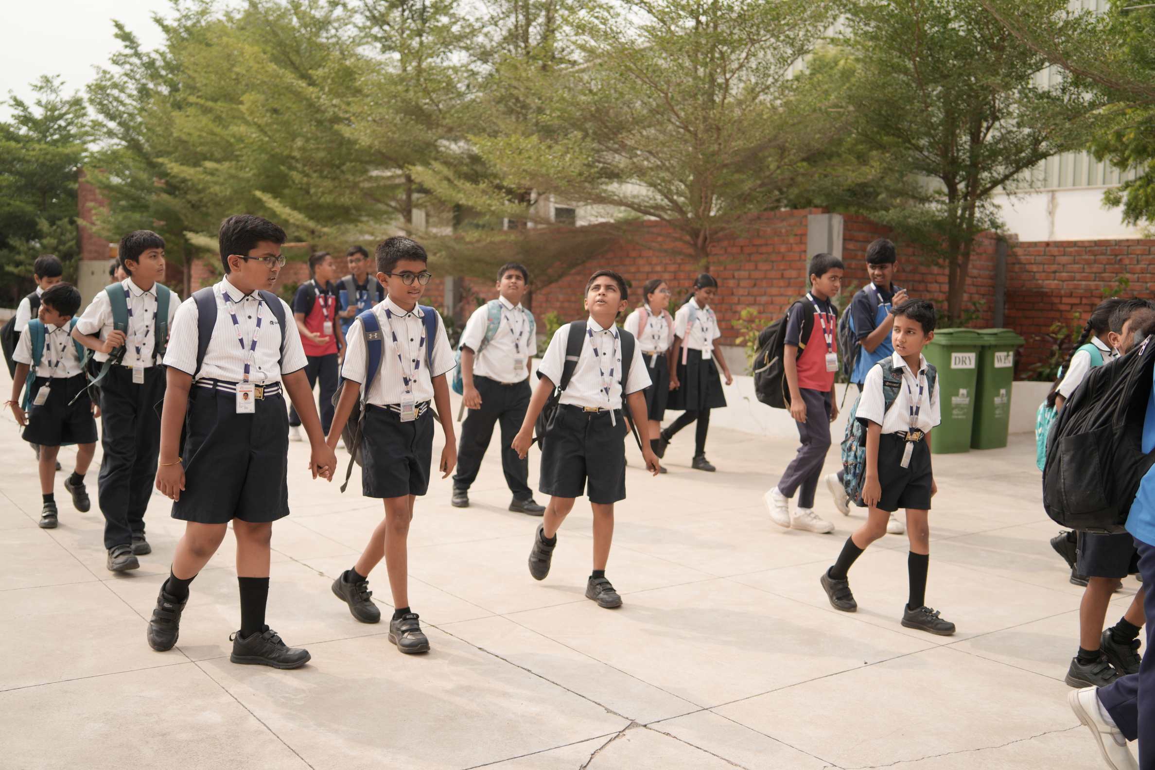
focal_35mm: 35
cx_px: 578
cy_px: 385
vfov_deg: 37.9
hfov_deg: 54.4
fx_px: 1123
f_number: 2.8
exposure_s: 1/2500
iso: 160
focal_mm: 35
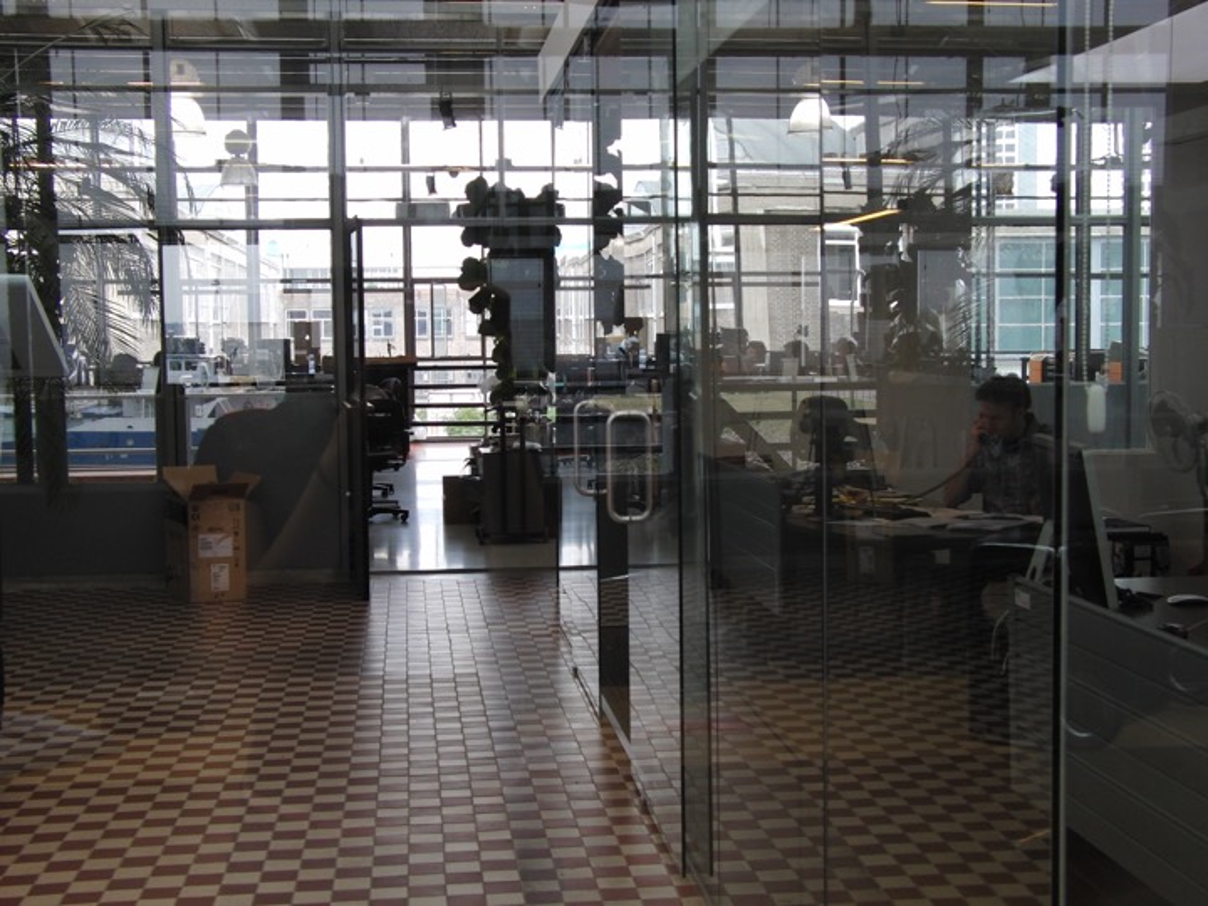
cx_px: 604
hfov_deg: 36.2
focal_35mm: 53
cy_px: 453
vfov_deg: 27.5
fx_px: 1850
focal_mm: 10.8
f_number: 2.8
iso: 100
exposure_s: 1/125
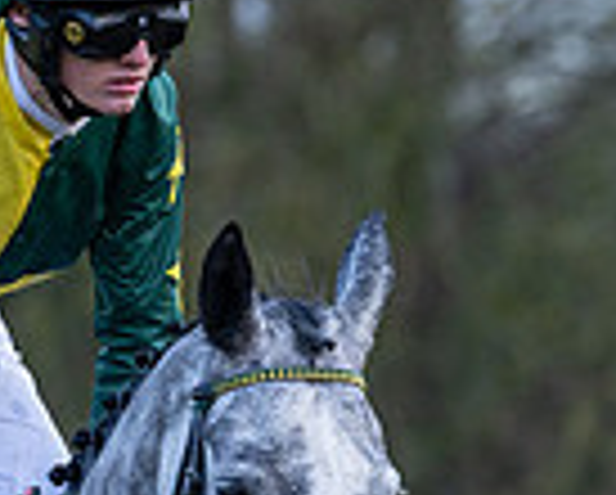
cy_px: 477
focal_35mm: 924
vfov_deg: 1.7
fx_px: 16870
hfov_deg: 2.1
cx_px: 136
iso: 800
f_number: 4
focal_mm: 200
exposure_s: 1/500
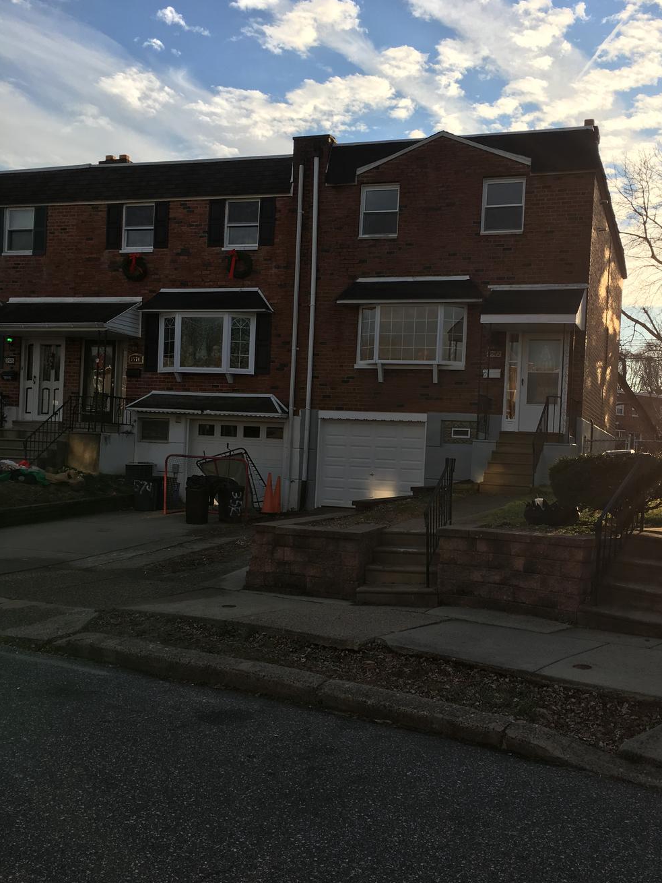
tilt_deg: -0.5
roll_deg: -2.0
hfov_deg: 41.7
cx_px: 386
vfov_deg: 53.9
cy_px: 464
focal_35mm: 34
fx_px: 867
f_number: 2.2
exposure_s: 1/1040
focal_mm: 4.15
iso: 25
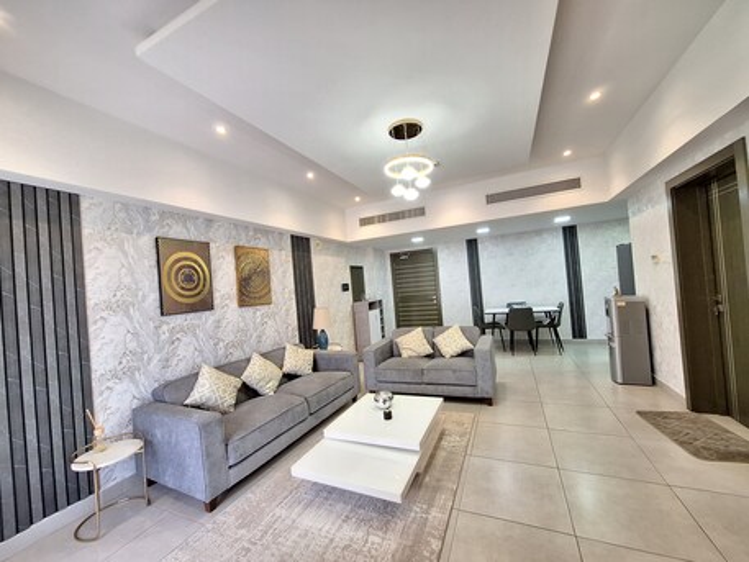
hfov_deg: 106.2
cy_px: 281
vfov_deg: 89.9
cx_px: 374
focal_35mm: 13
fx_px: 281
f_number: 2.2
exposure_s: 1/33
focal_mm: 1.74
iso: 160
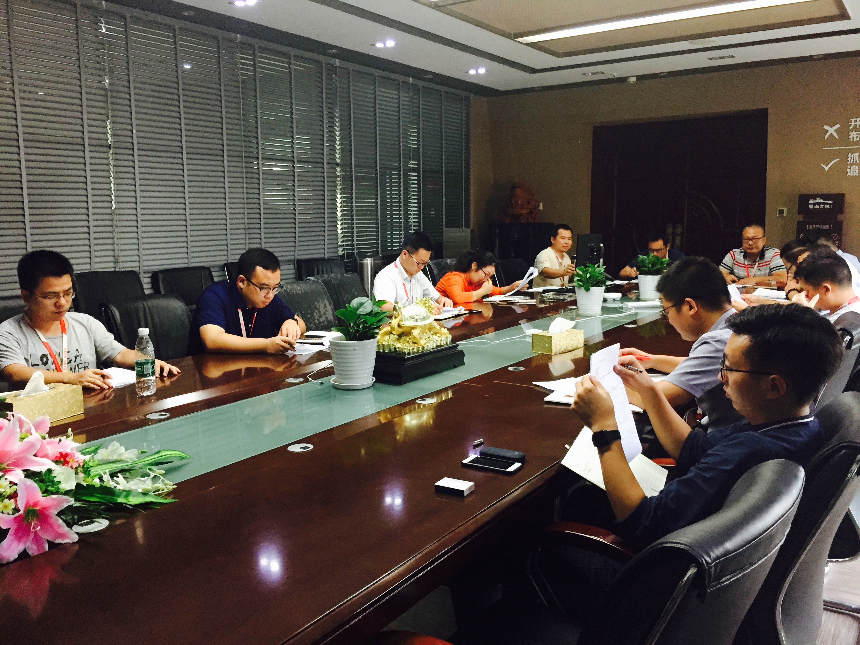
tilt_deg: -9.1
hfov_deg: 61.7
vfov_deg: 48.2
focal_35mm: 29
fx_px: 720
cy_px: 322
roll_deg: -0.5
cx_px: 430
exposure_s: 1/25
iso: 250
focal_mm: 4.15
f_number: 2.2
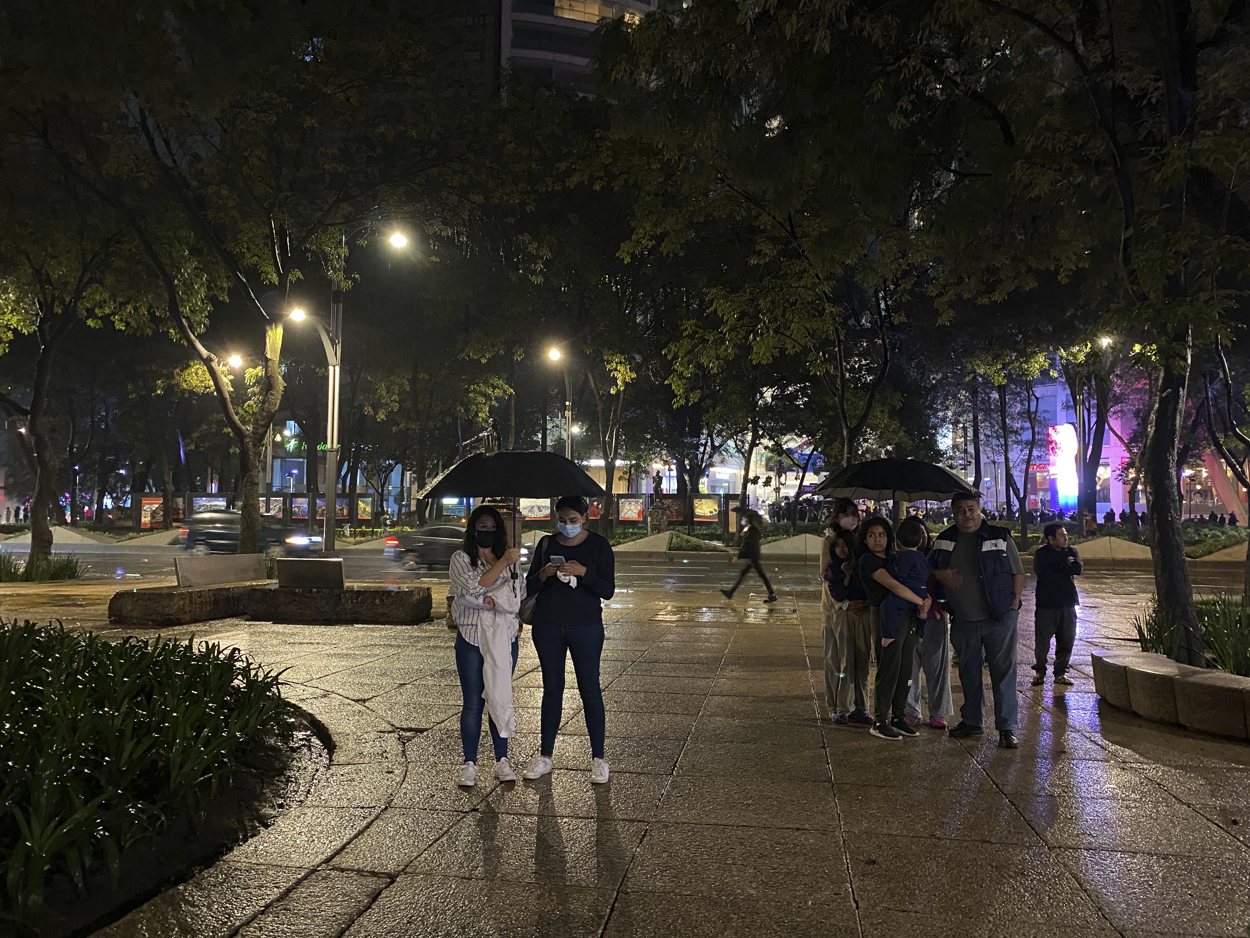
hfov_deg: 67.3
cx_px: 625
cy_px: 469
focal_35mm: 26
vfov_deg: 53.1
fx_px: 939
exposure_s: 1/27
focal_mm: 4.25
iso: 1000
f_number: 1.8
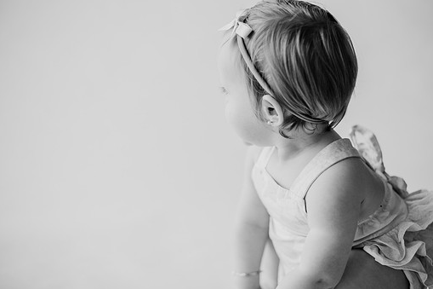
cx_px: 238
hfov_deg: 35.0
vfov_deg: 23.8
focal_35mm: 57
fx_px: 685
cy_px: 131
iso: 400
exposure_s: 1/800
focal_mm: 50
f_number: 2
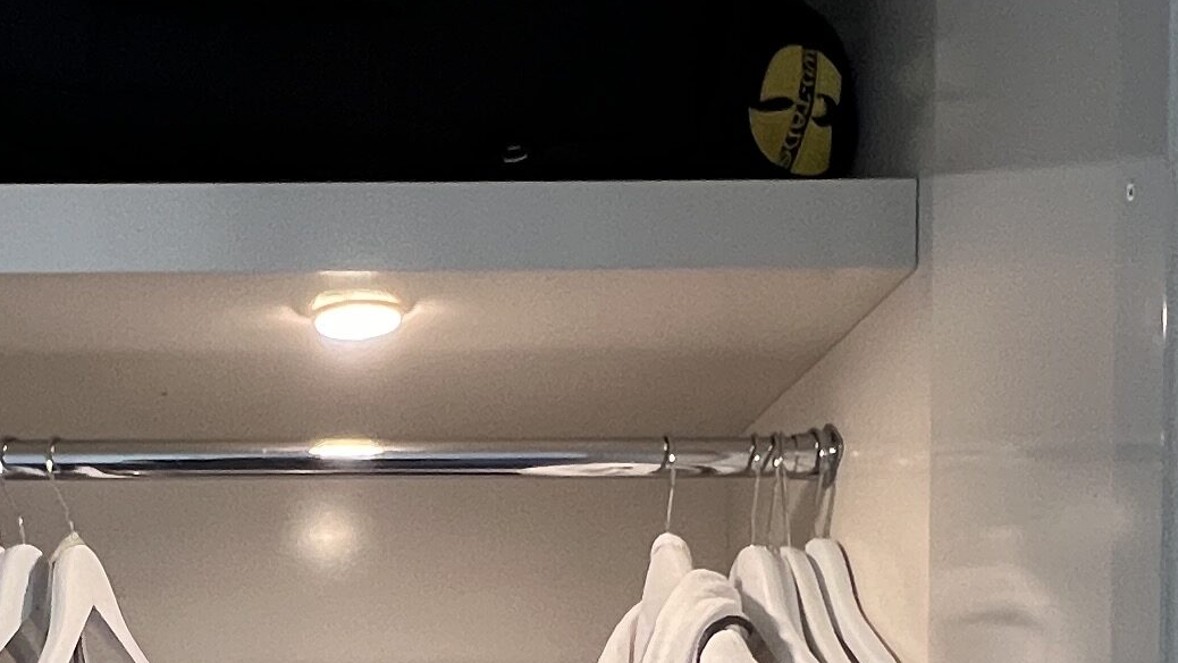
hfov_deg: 36.8
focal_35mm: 55
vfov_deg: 19.4
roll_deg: +0.1
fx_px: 1718
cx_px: 270
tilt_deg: -1.0
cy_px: 950
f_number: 1.8
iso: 400
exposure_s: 1/60
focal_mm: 1.57
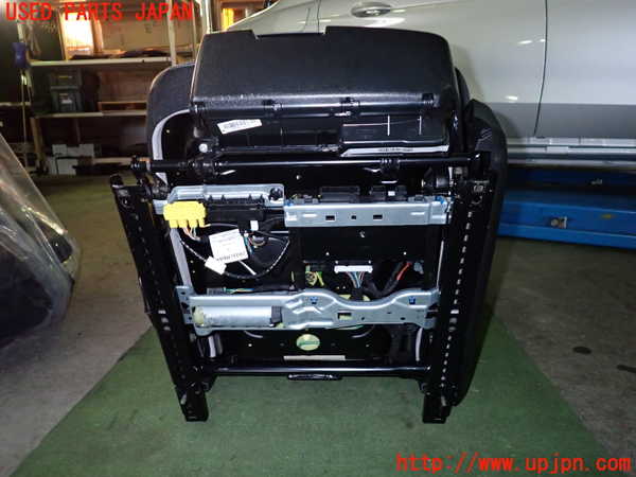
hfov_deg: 69.4
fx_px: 459
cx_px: 318
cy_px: 238
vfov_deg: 54.9
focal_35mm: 25
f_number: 5.6
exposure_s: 1/30
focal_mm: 4.5
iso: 640
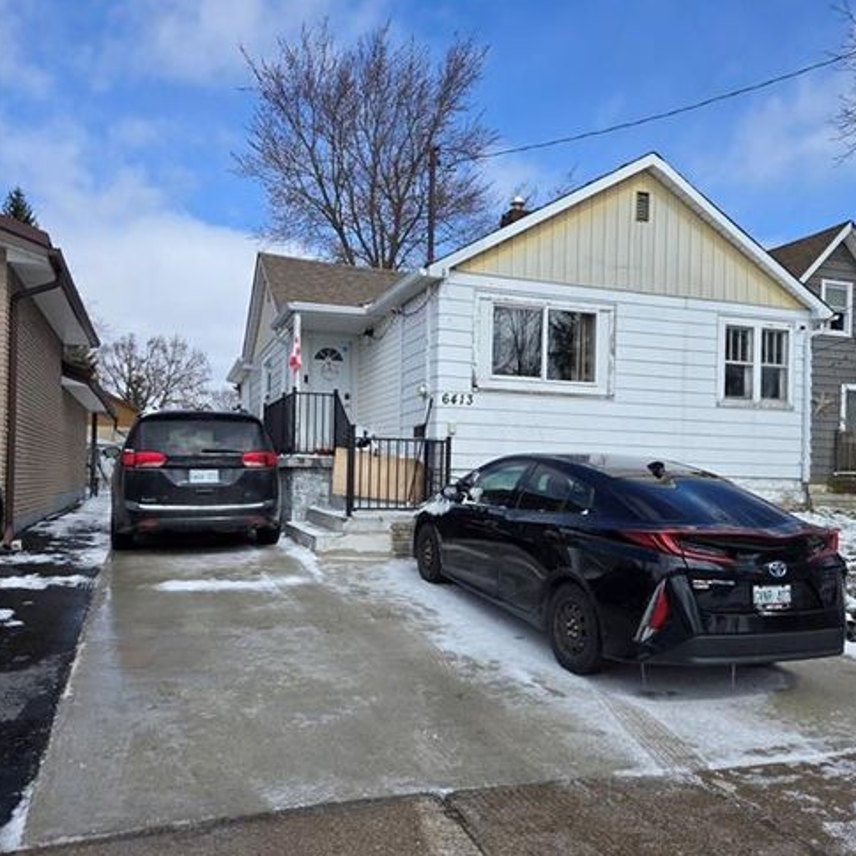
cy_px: 461
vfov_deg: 57.2
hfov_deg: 57.3
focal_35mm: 28
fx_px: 783
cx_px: 432
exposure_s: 1/2359
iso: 25
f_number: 1.8
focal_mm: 5.4
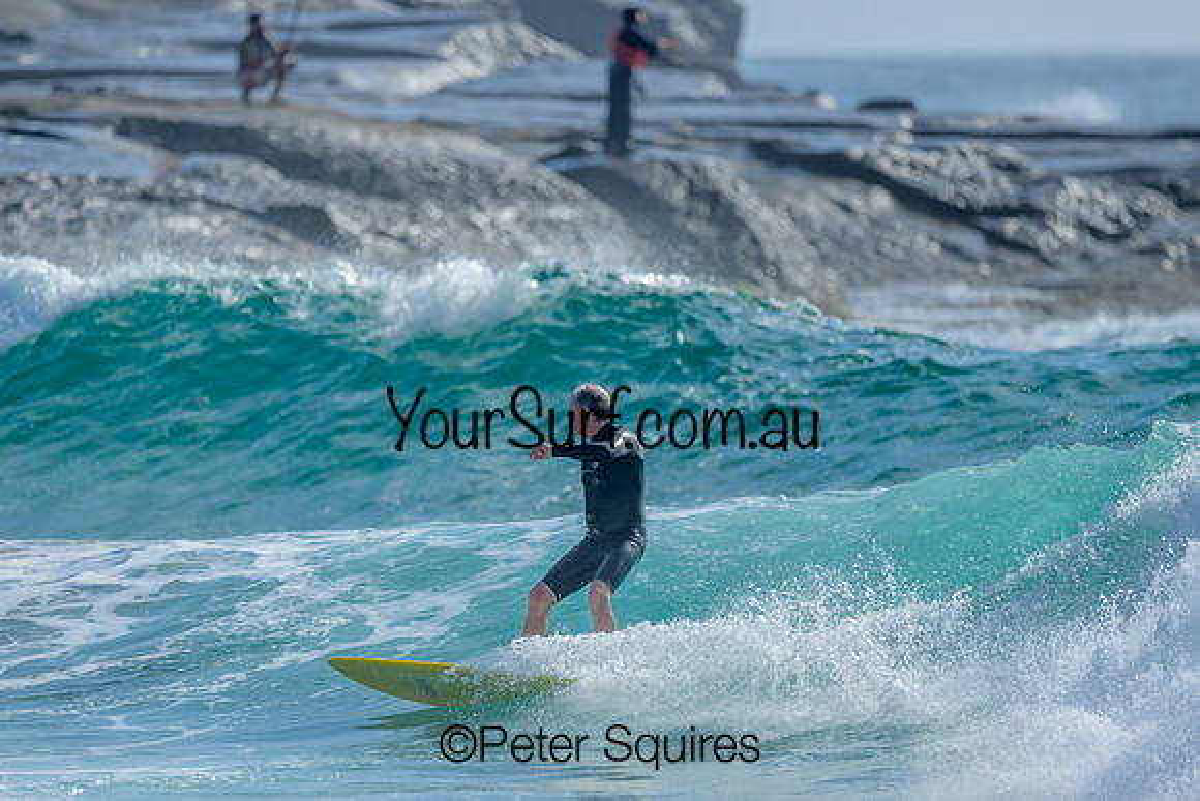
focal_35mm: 908
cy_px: 454
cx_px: 681
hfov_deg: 2.3
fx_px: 30264
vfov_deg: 1.5
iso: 180
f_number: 6.3
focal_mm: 800
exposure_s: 1/2000
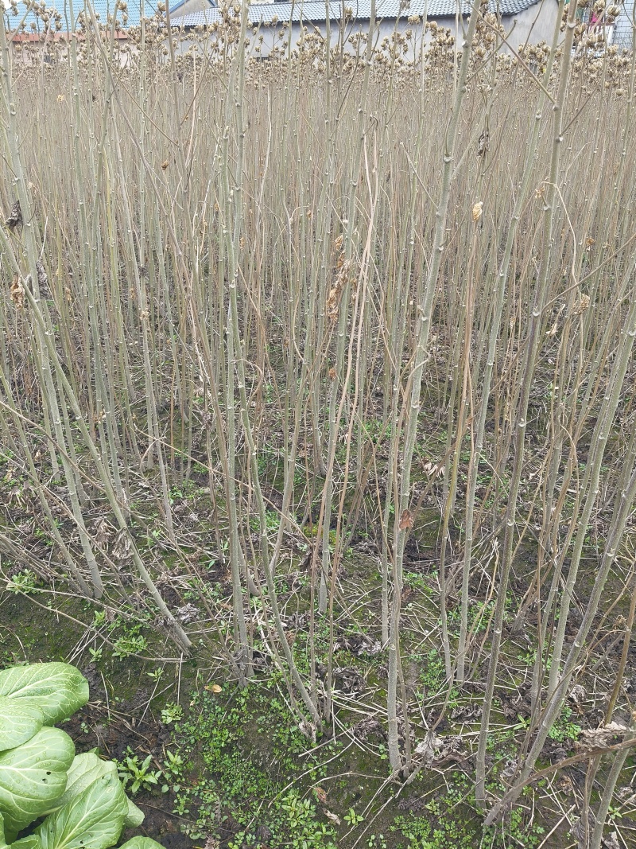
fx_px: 637
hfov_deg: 53.1
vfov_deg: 67.3
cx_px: 318
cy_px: 424
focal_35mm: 26
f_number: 1.8
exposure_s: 1/149
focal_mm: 4.84
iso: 80
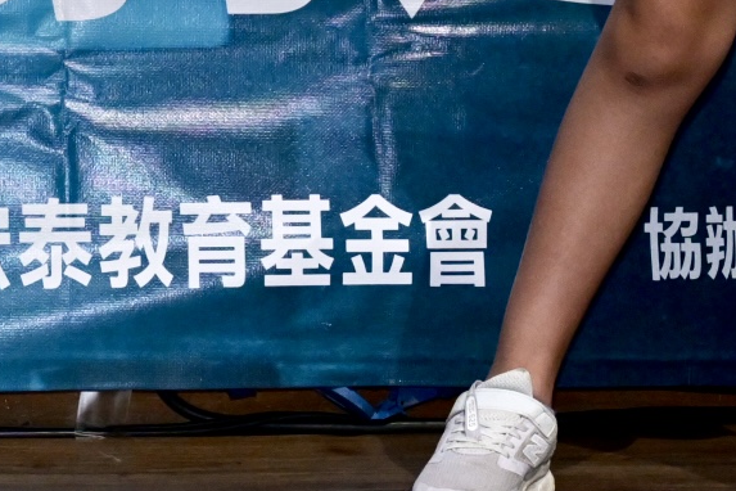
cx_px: -239
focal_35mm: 243
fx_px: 4968
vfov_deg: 5.5
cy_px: -638
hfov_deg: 8.3
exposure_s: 1/200
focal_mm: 43
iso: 2000
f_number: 4.5
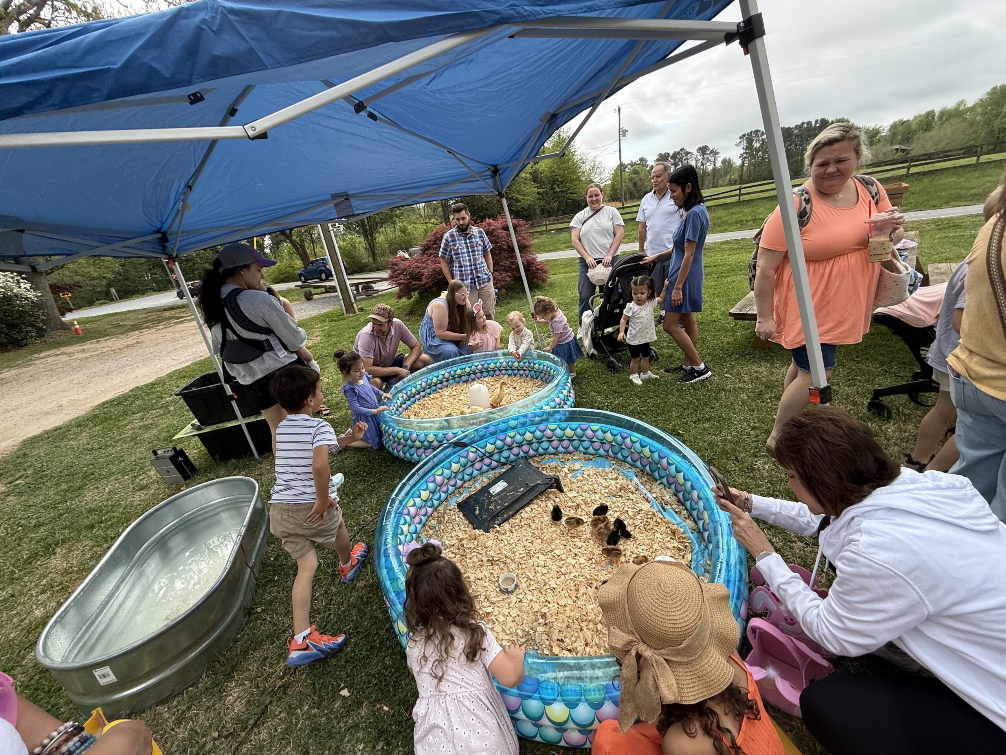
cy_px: 378
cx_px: 503
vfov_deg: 85.7
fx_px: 407
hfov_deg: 102.1
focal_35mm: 14
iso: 50
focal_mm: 2.22
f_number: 2.2
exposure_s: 1/468
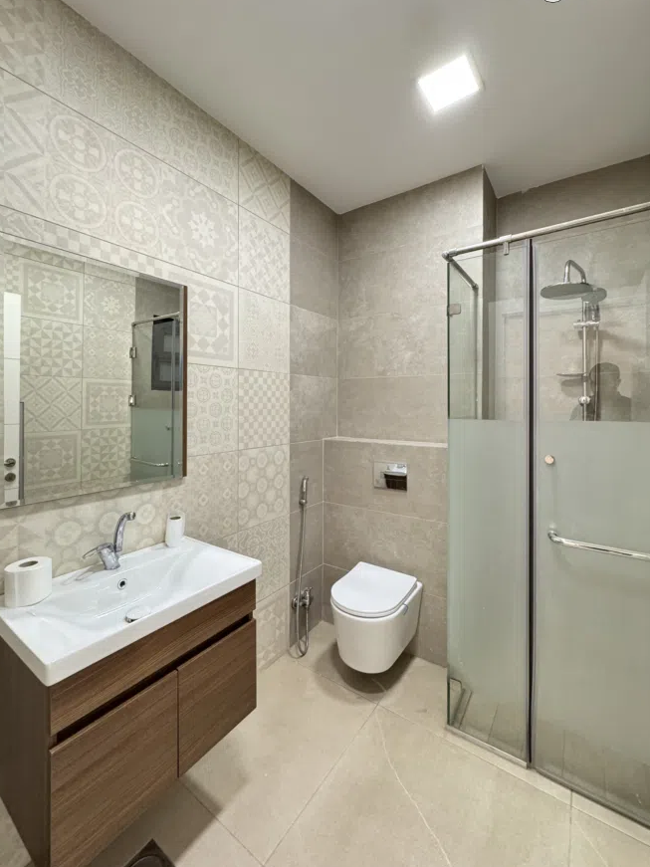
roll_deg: -0.5
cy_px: 406
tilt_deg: -0.7
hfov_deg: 81.7
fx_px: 376
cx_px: 321
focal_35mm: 15
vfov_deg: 98.0
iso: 400
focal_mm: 2.22
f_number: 2.2
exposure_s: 1/50
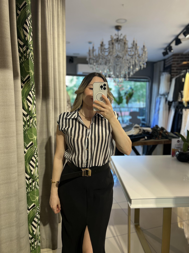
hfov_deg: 53.1
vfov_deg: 67.3
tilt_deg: -15.4
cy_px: 126
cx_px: 94
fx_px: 189
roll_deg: +0.9
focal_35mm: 26
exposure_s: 1/100
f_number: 1.5
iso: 40
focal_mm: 5.7
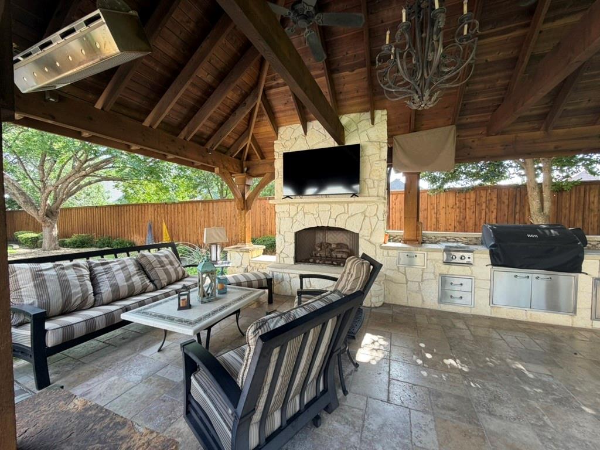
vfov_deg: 85.7
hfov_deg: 102.1
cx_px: 300
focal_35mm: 14
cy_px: 225
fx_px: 243
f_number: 2.2
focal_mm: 2.22
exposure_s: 1/121
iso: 64
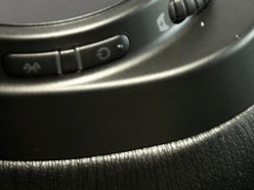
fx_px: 1108
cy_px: 5
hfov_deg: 12.8
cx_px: 296
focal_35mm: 151
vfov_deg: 9.8
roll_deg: -2.5
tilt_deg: -34.6
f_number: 1.78
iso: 400
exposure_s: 1/40
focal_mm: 6.86
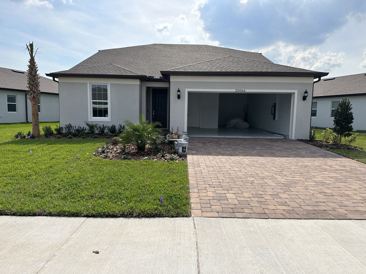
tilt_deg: -6.3
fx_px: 254
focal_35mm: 24
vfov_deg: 56.8
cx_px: 183
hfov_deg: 71.6
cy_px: 137
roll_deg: -0.5
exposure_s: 1/6623
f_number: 1.78
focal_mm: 6.86
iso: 80
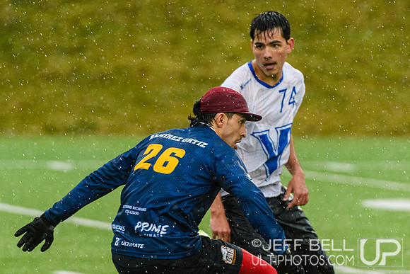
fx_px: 5944
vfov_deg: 2.6
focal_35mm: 522
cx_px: 284
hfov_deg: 3.9
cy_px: 162
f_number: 3.2
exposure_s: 1/1000
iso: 1400
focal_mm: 200
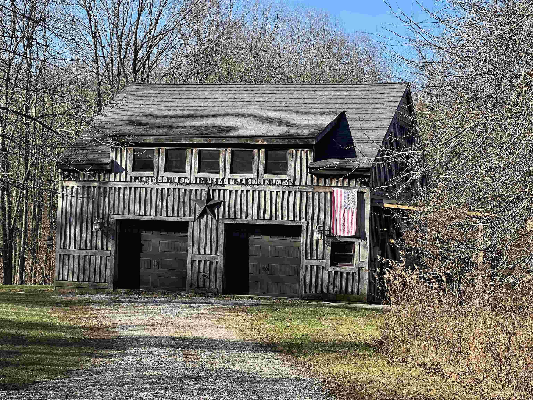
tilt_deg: +1.6
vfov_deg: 19.1
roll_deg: -2.2
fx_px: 1186
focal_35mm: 77
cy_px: 200
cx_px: 266
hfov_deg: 25.3
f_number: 2.8
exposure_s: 1/271
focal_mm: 9
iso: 32
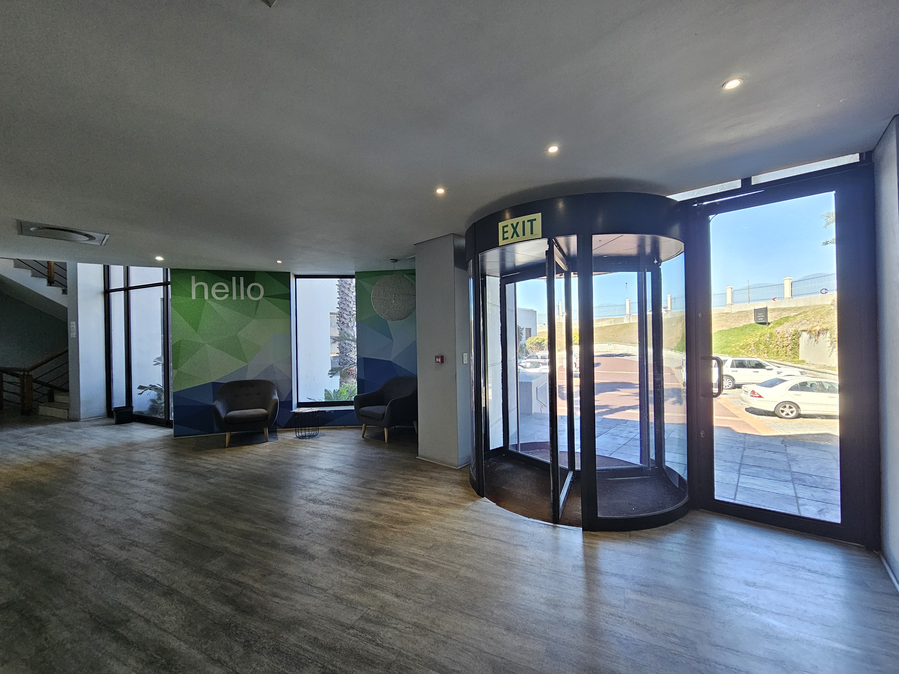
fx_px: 338
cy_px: 337
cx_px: 450
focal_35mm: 13
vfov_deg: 89.9
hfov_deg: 106.2
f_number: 2.2
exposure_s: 1/71
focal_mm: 2.2
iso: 160
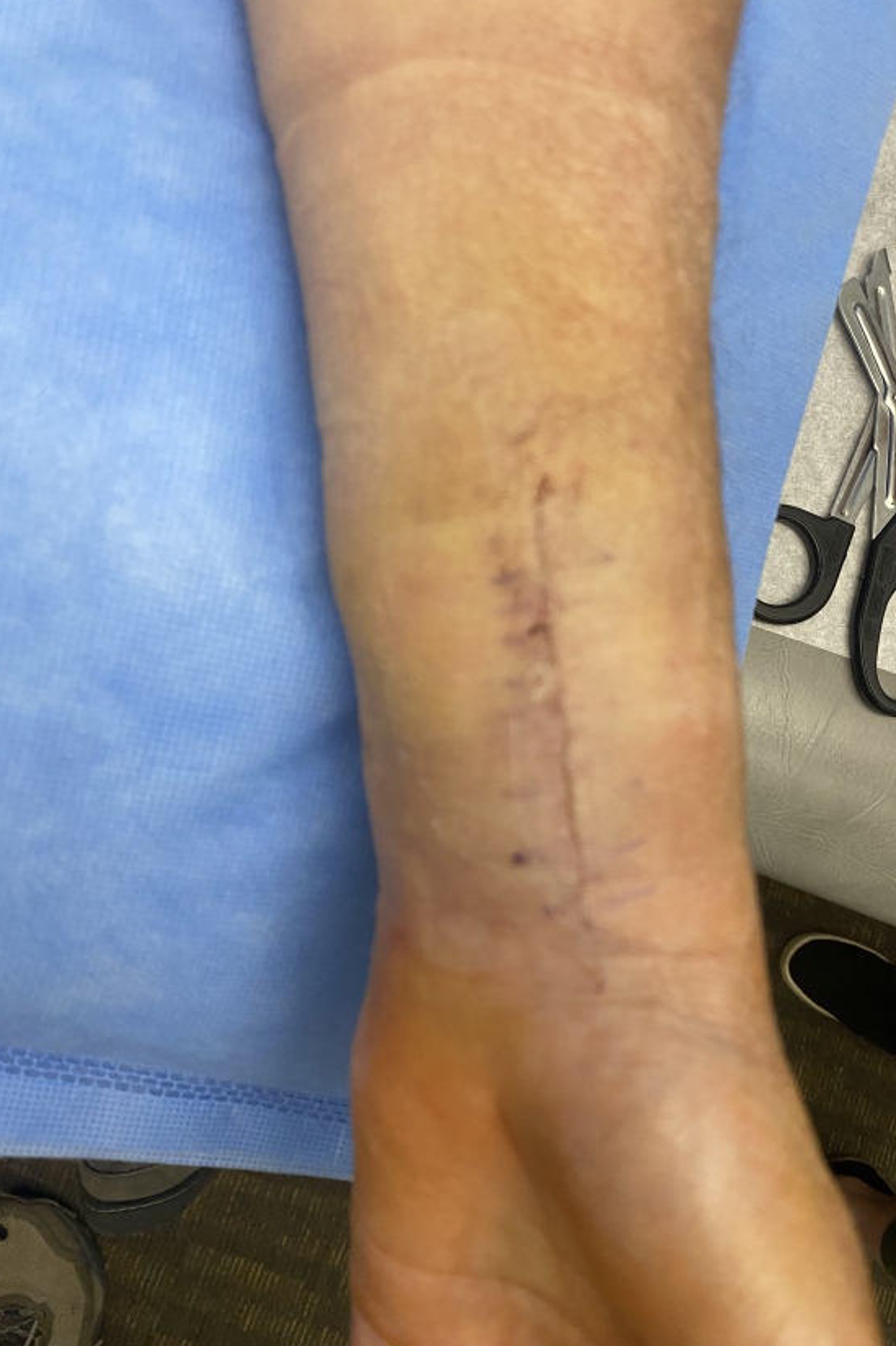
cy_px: 662
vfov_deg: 65.5
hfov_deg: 46.4
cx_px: 478
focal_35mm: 28
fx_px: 1046
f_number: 1.8
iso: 200
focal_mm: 4.25
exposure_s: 1/60
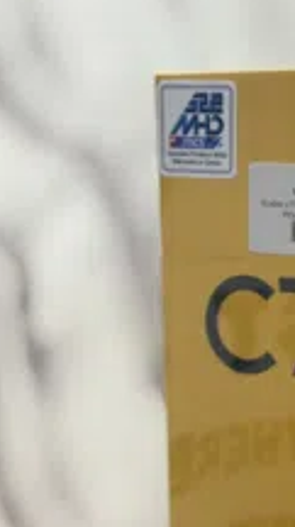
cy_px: 256
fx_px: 1465
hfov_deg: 11.3
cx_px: 351
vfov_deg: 20.4
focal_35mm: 105
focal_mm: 5.96
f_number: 1.6
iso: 40
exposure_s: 1/136
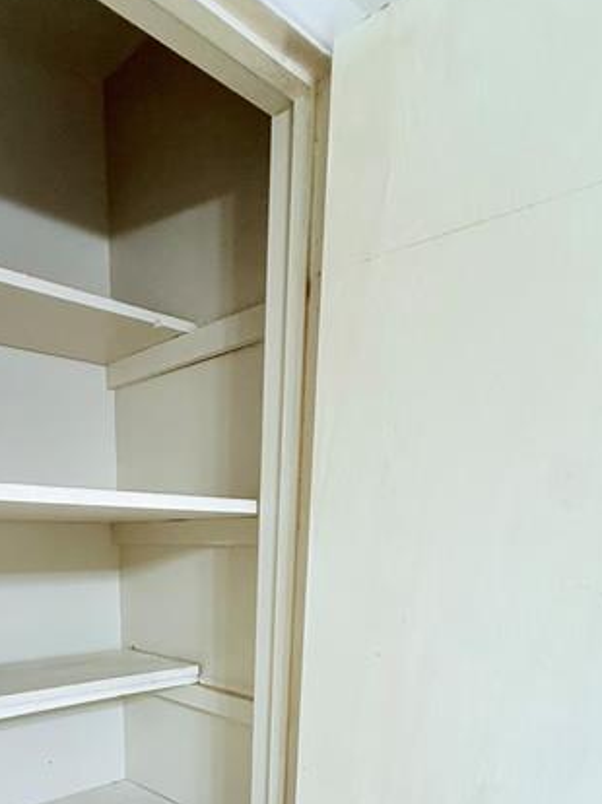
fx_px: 604
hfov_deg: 51.5
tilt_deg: -13.1
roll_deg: -0.4
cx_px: 179
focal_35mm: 26
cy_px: 686
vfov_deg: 59.7
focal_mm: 2.22
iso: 200
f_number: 2.2
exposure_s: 1/60
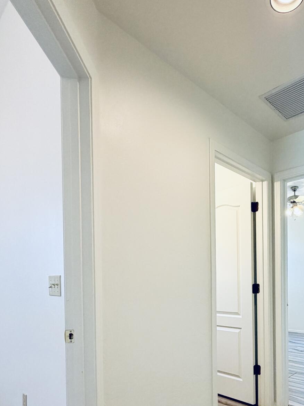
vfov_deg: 69.1
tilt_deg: +1.3
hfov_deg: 54.6
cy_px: 279
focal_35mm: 24
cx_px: 221
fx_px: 281
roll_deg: +0.7
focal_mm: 2.22
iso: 200
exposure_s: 1/120
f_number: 2.2
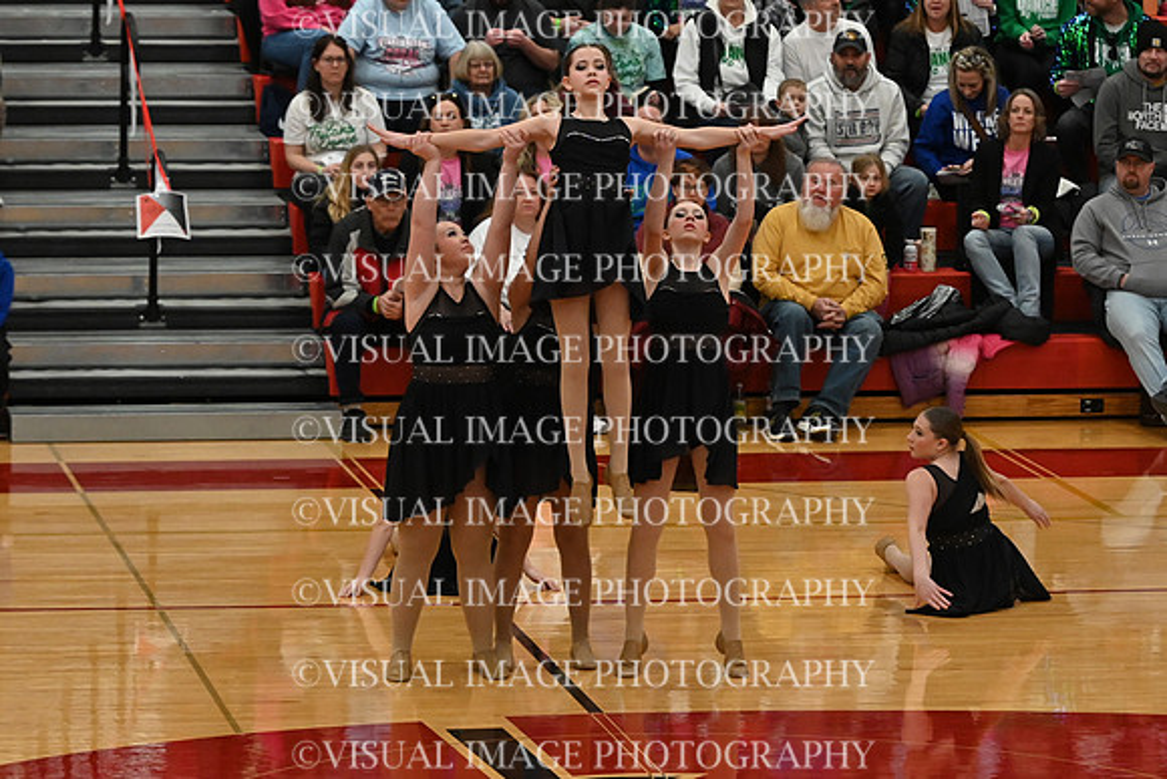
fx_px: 5836
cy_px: 390
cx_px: 584
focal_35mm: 180
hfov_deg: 11.4
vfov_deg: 7.6
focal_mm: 120
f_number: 4
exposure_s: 1/400
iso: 5000
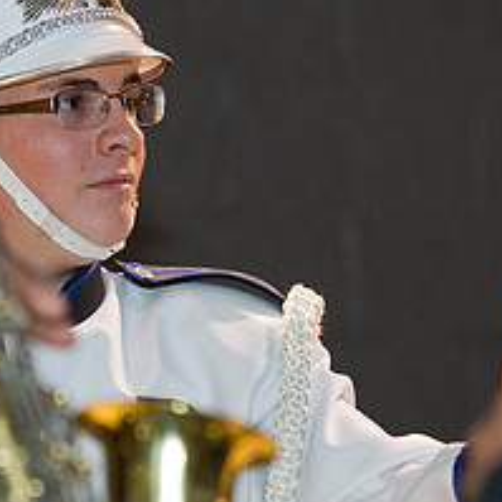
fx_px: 3856
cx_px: 207
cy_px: 141
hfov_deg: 7.4
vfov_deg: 7.4
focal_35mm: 235
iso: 4000
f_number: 2.8
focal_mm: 95
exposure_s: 1/80
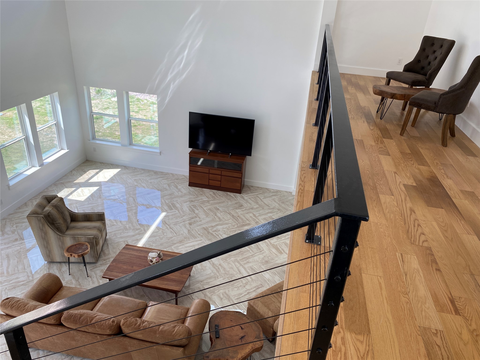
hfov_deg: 67.3
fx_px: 361
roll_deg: -4.7
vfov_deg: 53.1
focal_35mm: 26
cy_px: 180
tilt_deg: -29.3
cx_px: 240
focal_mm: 4.25
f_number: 1.8
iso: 32
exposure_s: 1/184
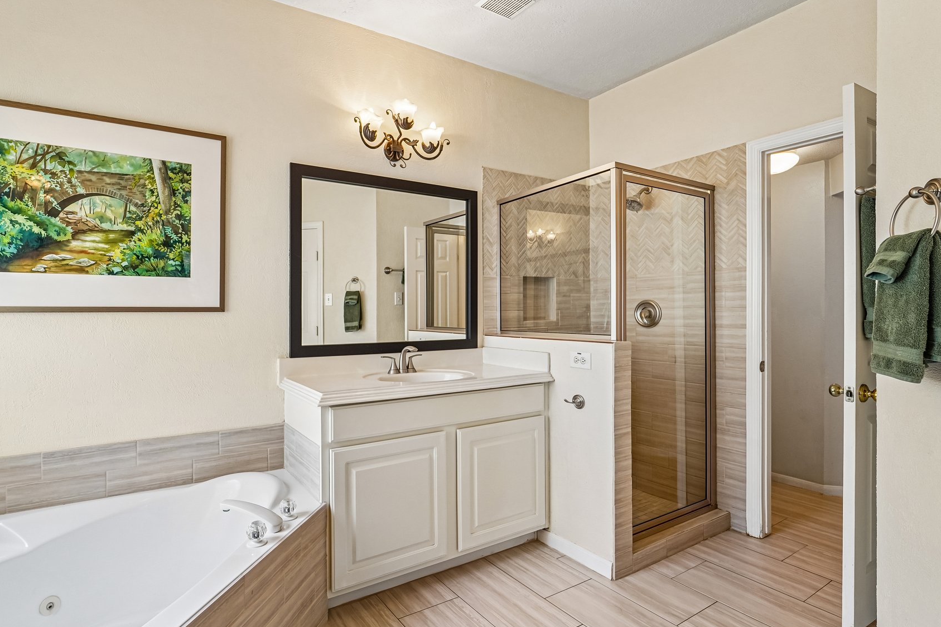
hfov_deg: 92.8
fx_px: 444
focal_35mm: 17
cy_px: 307
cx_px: 409
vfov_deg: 70.4
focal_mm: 14
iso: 500
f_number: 8
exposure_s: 1/30
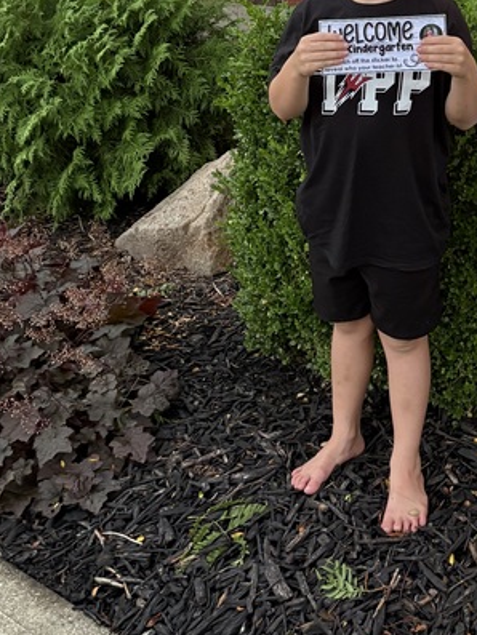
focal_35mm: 67
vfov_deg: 27.8
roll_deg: -2.4
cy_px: 50
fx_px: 1230
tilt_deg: -9.7
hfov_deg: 20.9
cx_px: 519
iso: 400
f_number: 1.6
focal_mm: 5.96
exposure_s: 1/40
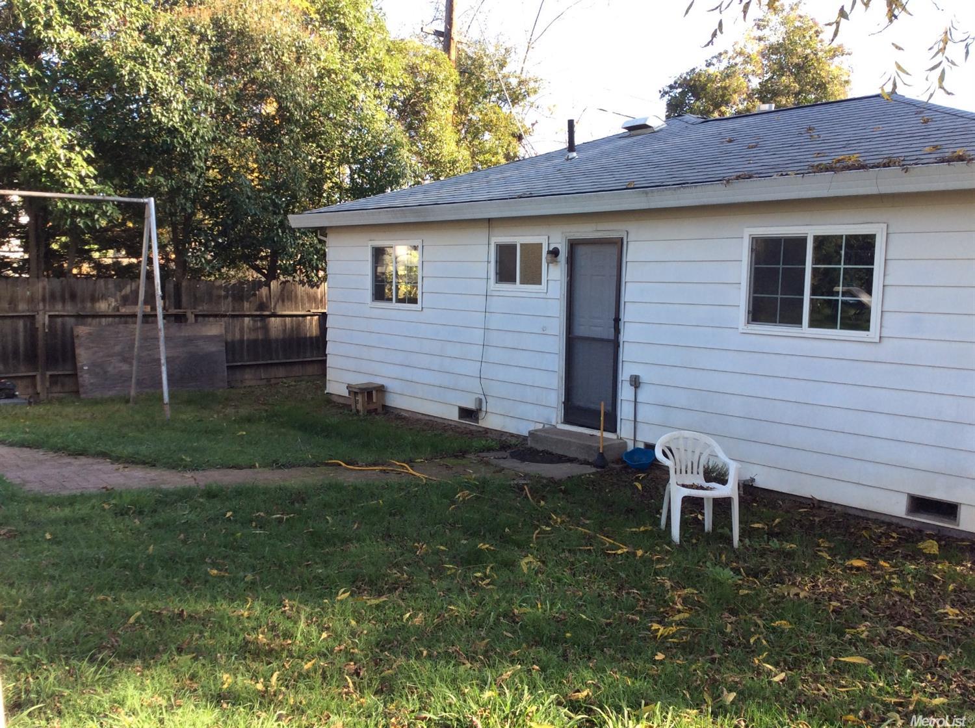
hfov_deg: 56.9
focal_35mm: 32
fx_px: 900
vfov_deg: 44.0
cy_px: 364
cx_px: 488
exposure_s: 1/200
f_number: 2.4
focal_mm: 3.3
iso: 32
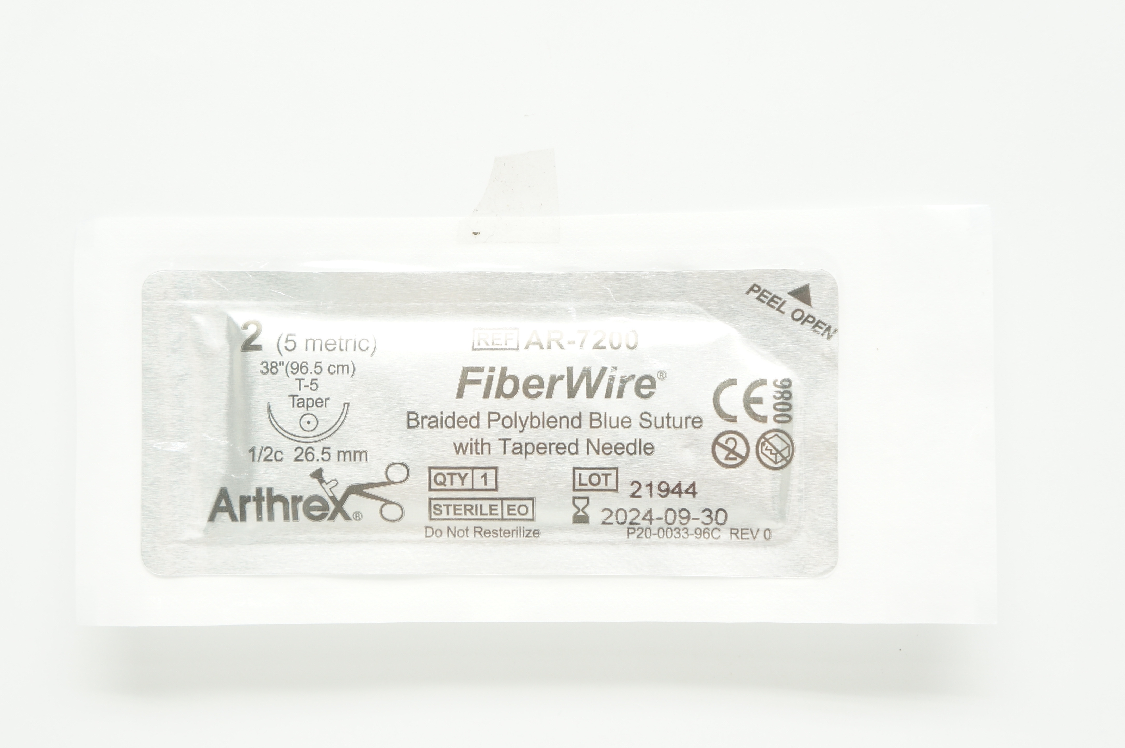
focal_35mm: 58
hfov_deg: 34.5
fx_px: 1811
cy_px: 423
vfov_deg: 23.3
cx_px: 541
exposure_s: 1/60
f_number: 5
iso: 400
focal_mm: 34
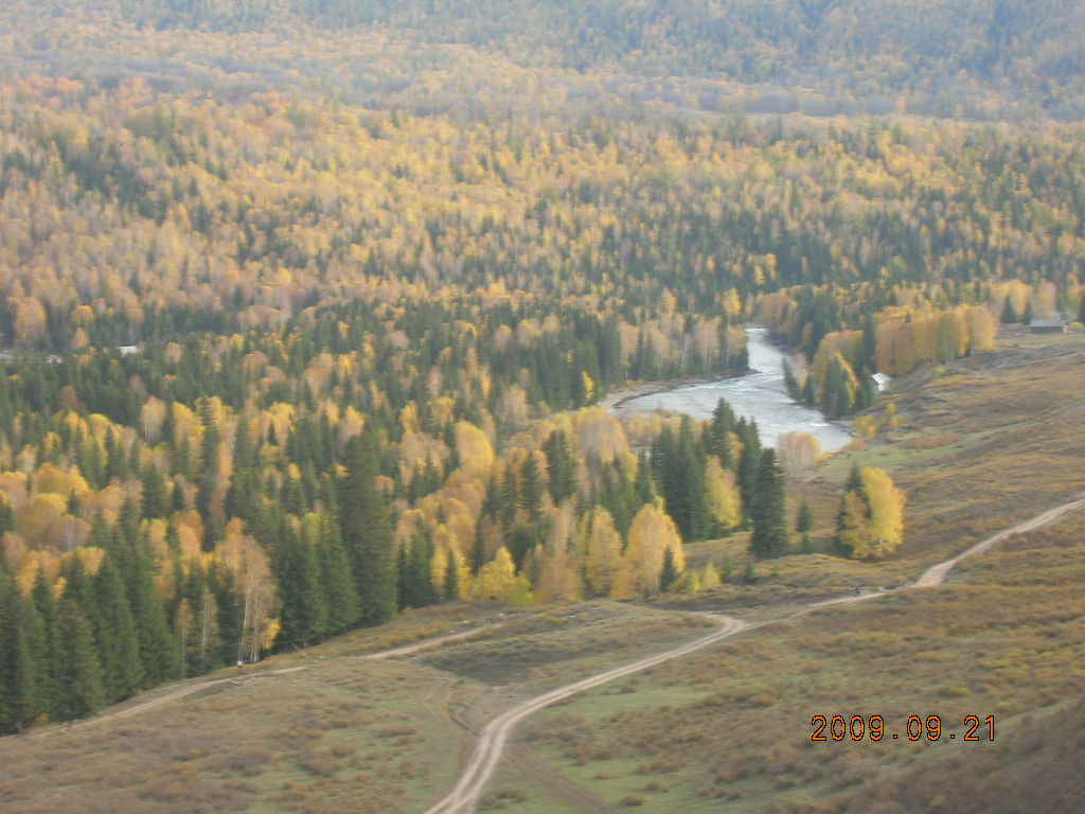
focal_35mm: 86
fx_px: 2696
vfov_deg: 17.2
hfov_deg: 22.8
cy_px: 407
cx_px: 542
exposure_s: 1/18.4
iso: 50
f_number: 7.4
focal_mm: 14.3
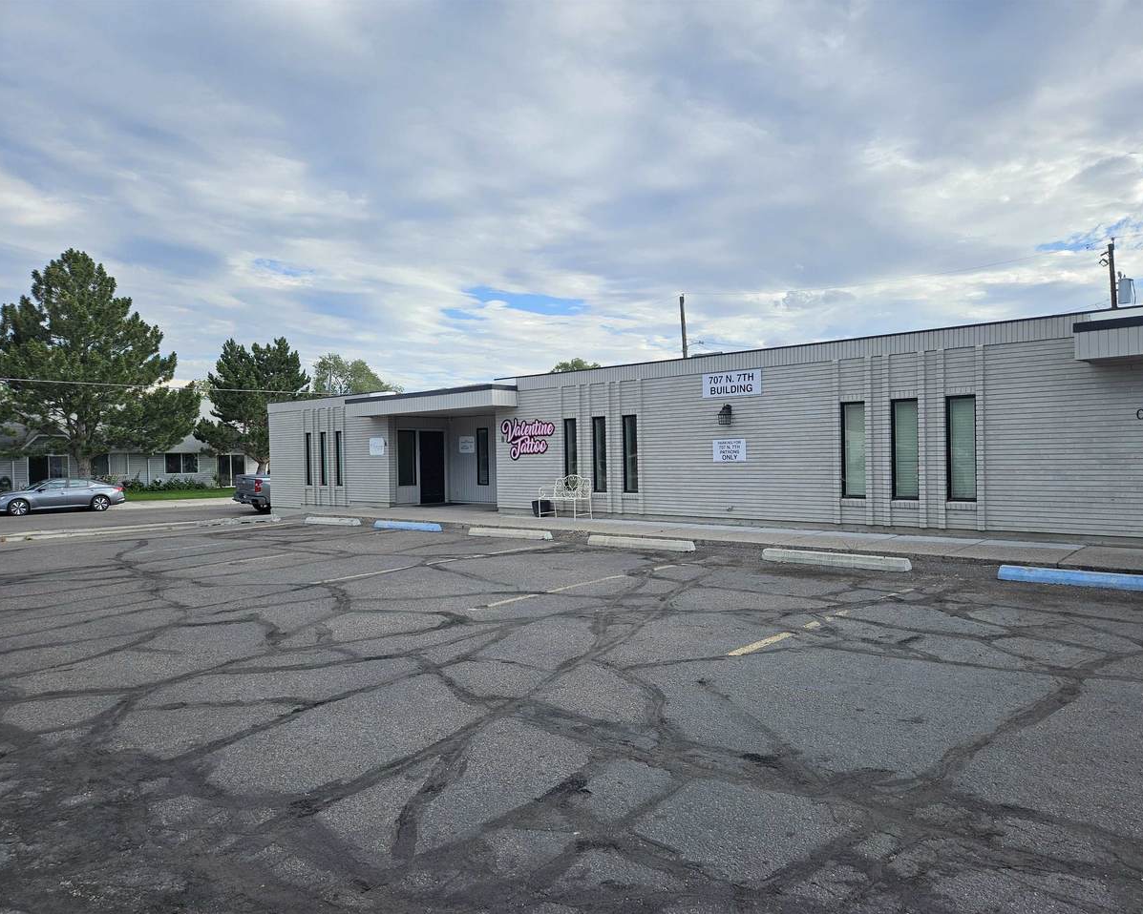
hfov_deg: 70.3
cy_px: 457
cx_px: 591
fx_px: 812
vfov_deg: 58.8
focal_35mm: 24
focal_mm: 5.4
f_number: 1.8
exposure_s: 1/1170
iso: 25
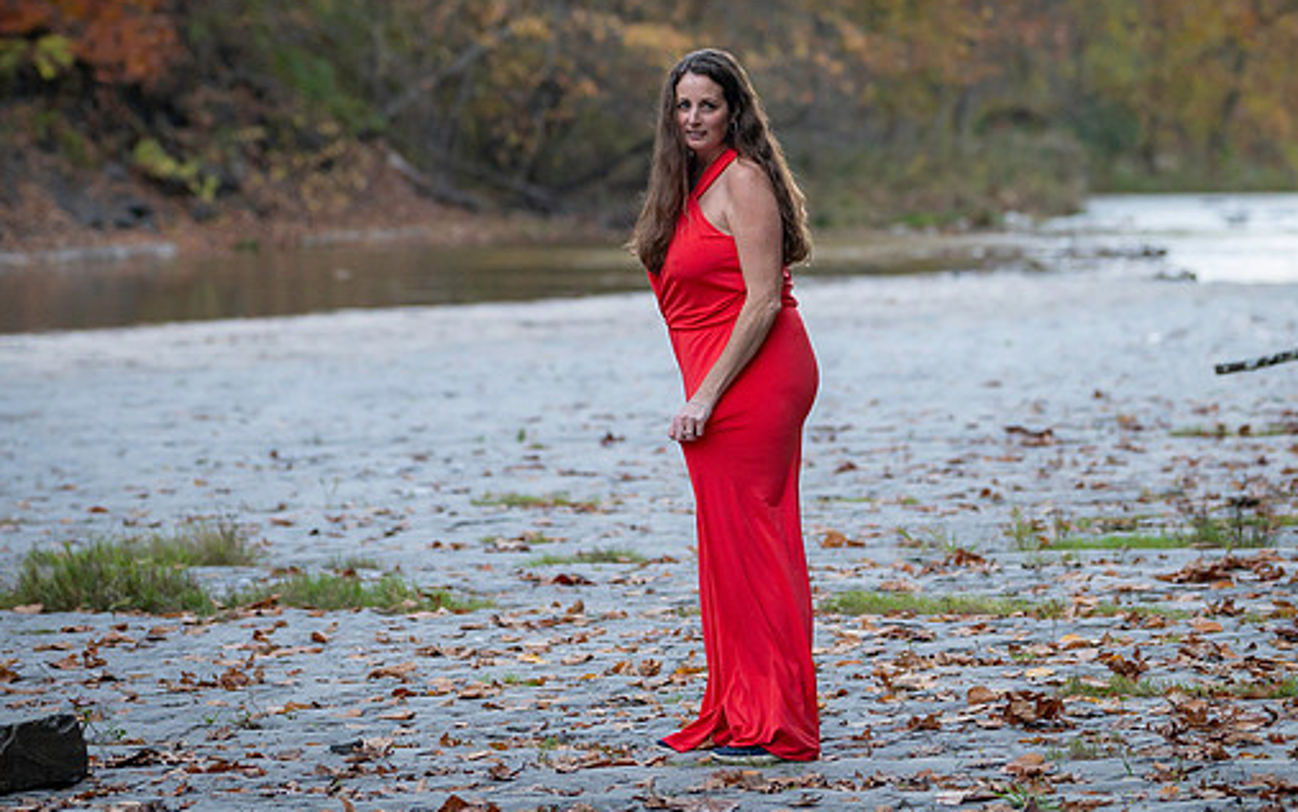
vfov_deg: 7.3
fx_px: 6368
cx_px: 732
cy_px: 145
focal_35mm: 180
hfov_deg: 11.6
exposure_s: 1/1250
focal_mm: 102
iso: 640
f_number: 2.8
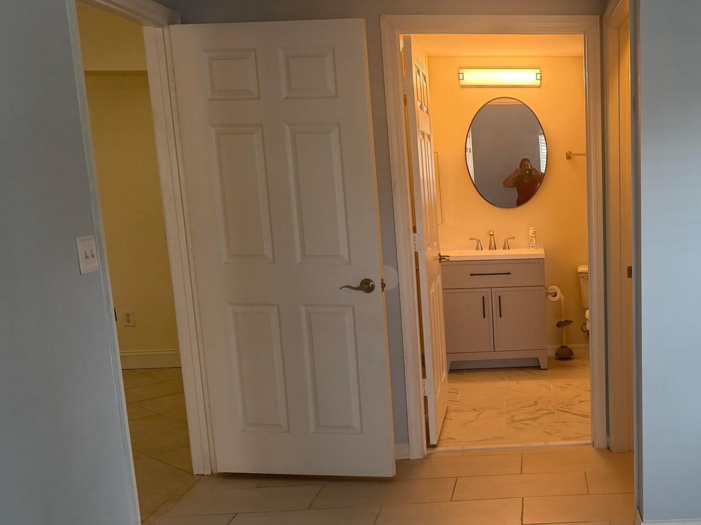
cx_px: 601
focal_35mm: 42
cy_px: 340
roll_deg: +1.2
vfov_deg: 34.1
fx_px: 850
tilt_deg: -11.5
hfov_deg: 41.9
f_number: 1.78
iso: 160
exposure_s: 1/123
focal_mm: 6.76
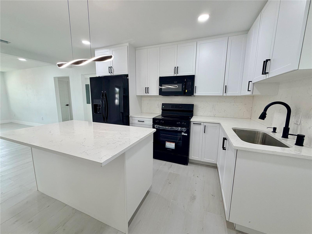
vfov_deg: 85.7
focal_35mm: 14
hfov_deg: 102.1
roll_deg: +0.0
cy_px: 117
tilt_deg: -8.7
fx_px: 126
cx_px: 156
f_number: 2.2
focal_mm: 2.22
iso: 125
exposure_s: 1/120
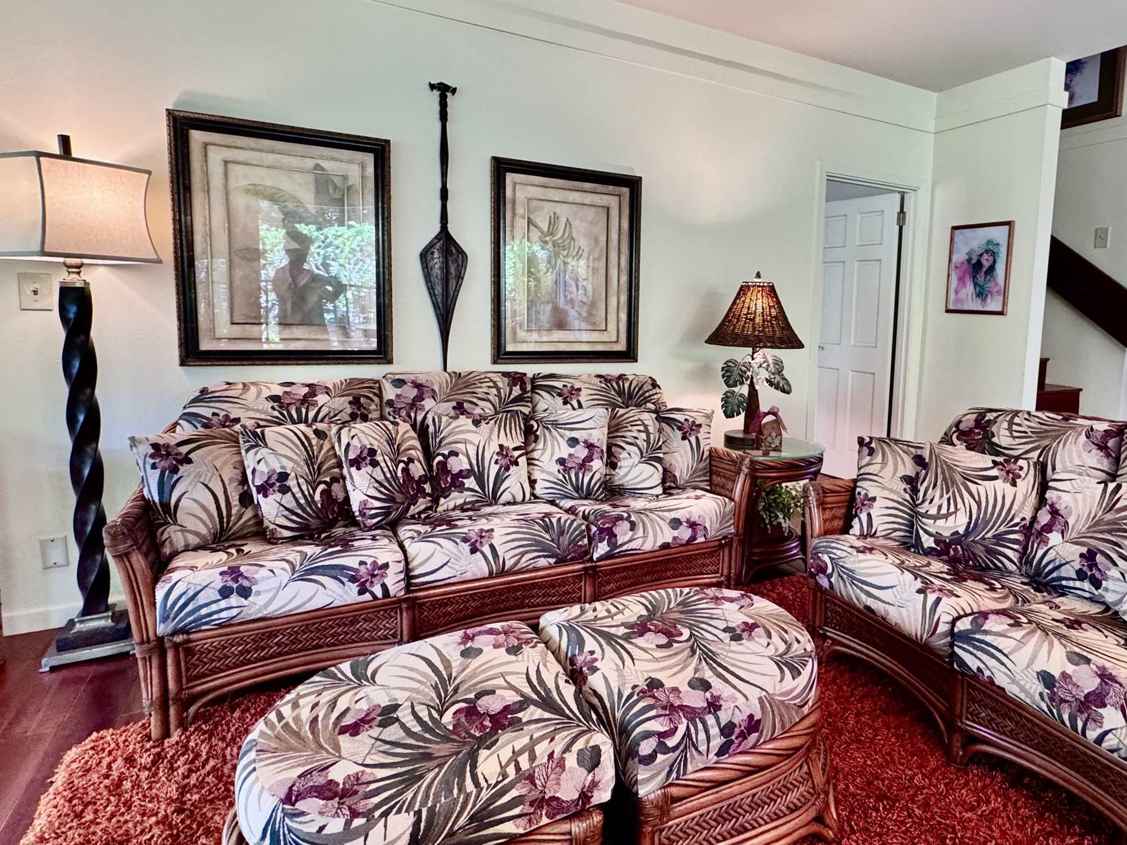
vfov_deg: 63.3
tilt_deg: -6.3
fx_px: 684
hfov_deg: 77.3
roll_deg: -2.2
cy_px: 381
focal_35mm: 21
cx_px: 715
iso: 250
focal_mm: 2.22
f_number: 2.2
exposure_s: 1/60
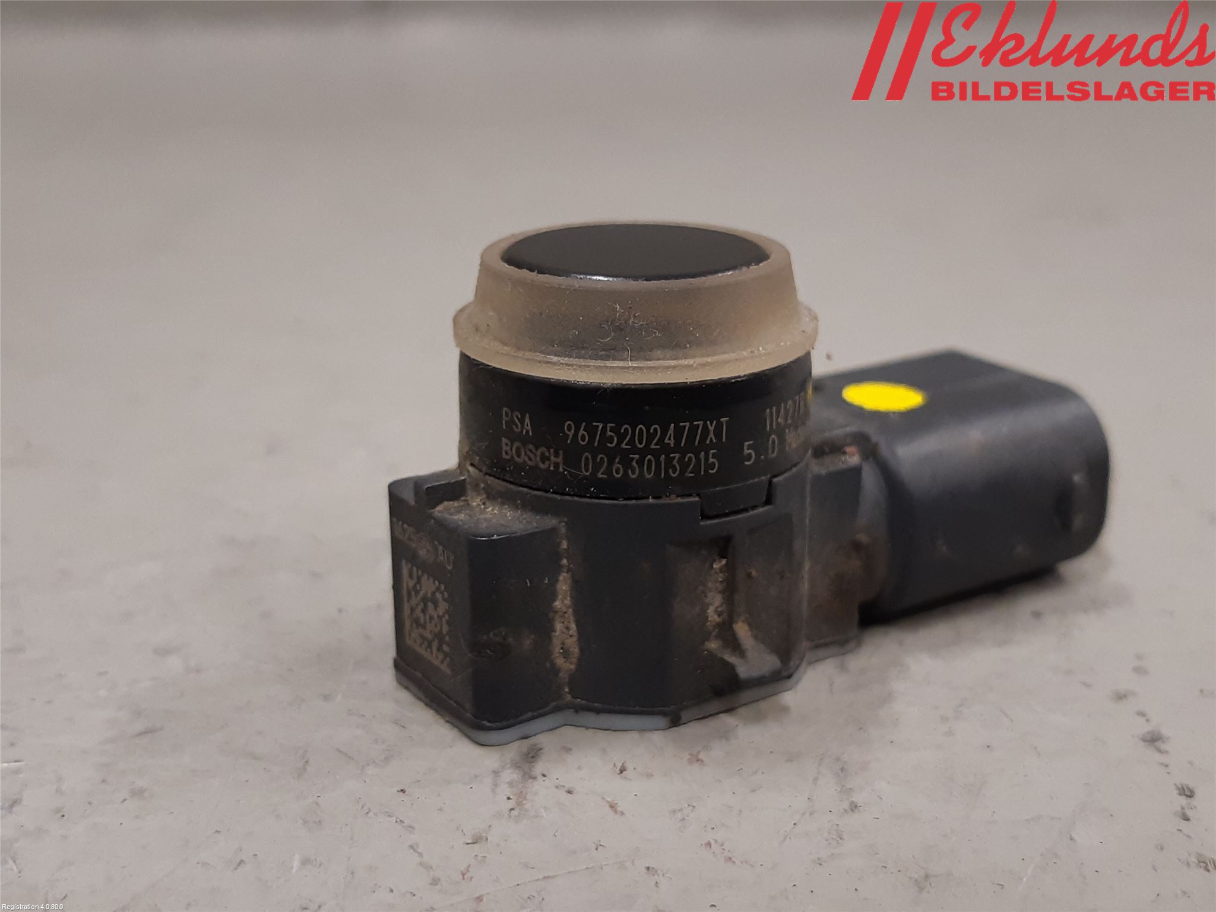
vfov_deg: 53.1
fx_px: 913
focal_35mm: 26
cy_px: 456
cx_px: 608
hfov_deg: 67.3
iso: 125
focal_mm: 3.93
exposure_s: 1/50
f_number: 1.7
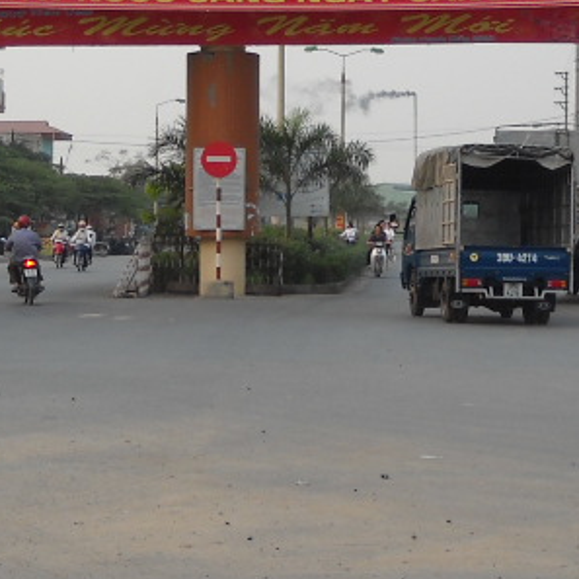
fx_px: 2365
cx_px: 193
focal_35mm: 125
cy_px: 318
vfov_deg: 14.0
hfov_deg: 13.9
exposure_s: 1/250
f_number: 3.1
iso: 64
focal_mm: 6.72
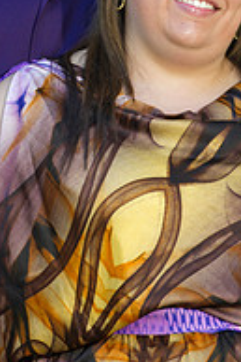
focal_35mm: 360
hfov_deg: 3.8
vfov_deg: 5.7
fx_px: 3621
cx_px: 177
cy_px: -39
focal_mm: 155
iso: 400
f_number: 5.6
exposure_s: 1/80
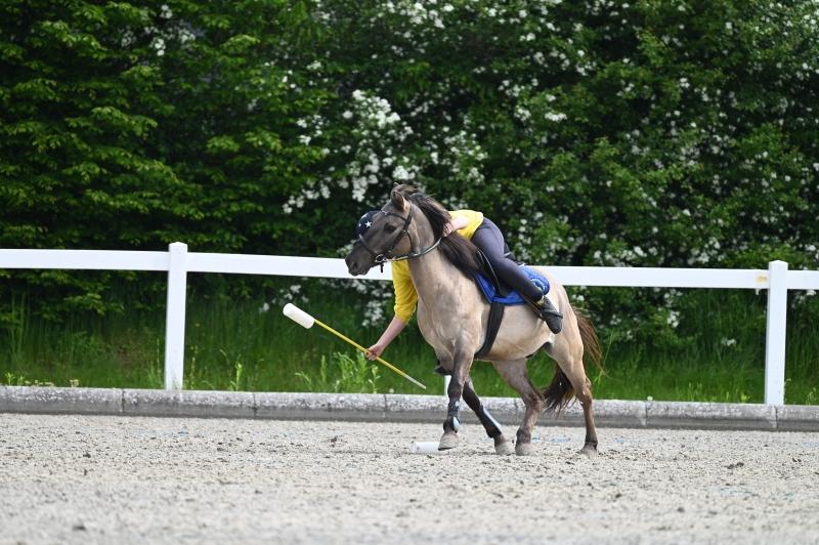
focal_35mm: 400
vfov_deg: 3.4
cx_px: 410
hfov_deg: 5.2
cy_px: 272
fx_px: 9092
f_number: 5.6
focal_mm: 400
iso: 560
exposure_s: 1/1250
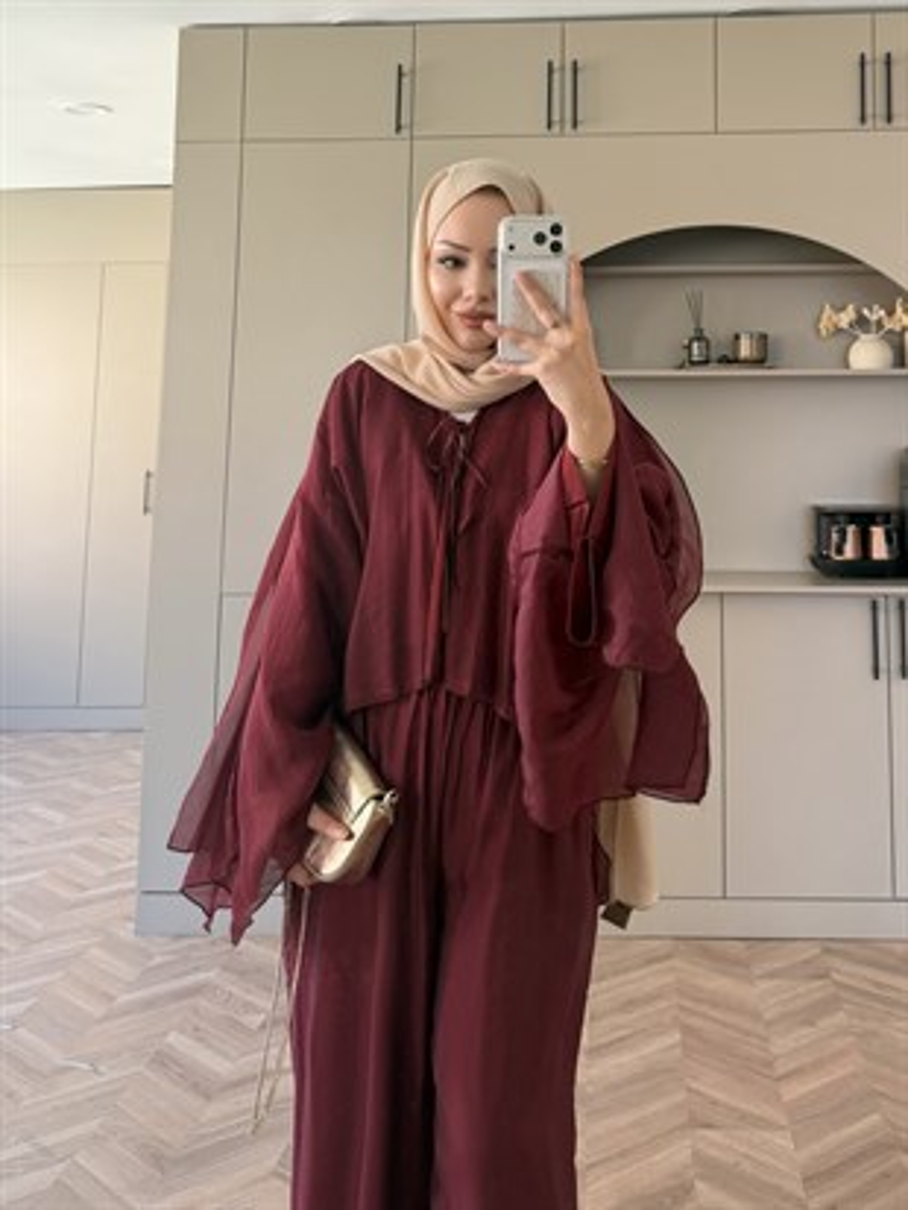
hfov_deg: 56.8
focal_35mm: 24
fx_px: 839
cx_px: 454
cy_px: 605
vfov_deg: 71.6
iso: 125
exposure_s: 1/121
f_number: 1.78
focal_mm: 6.76
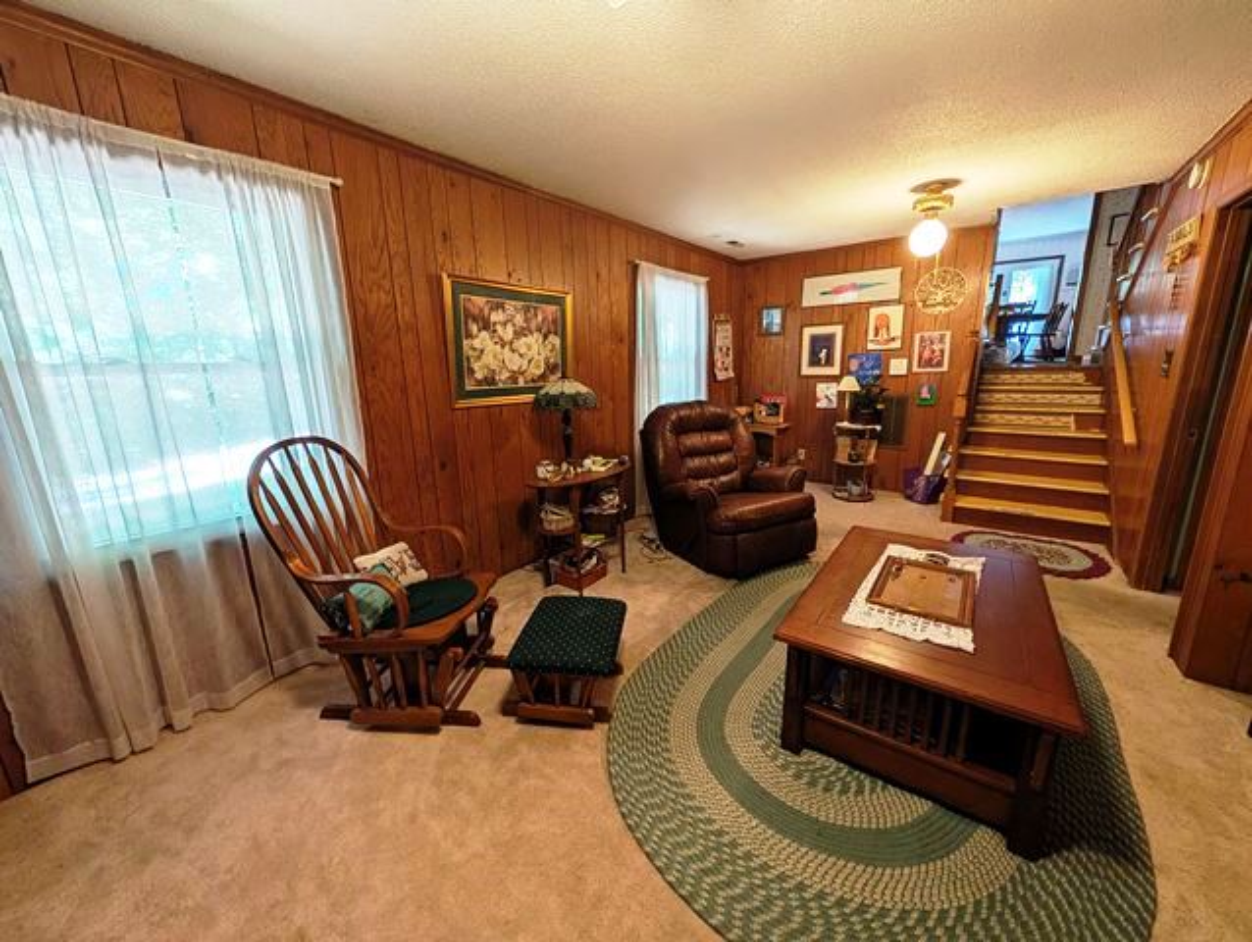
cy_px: 471
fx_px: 435
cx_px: 626
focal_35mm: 12
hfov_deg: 110.5
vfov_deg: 94.6
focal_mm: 2.02
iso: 106
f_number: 1.7
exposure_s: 1/30
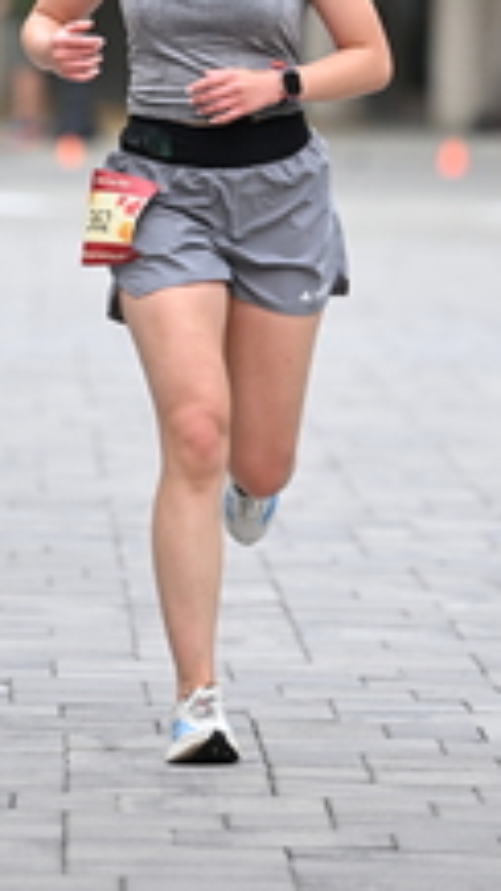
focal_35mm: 424
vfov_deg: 5.1
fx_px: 10017
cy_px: -74
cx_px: 236
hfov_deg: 2.9
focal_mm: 160
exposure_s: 1/2000
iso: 640
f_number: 2.8
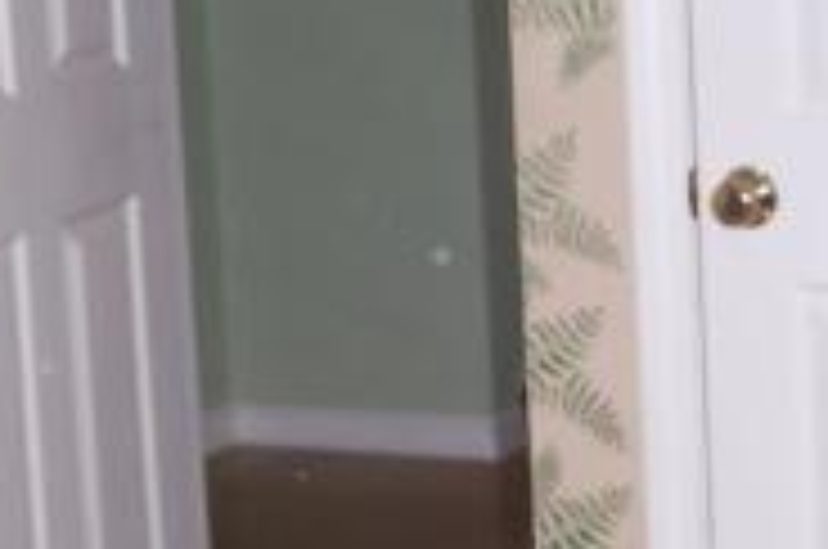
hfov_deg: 16.4
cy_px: 238
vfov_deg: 10.9
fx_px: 2870
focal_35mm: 125
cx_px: 518
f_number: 2.8
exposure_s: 1/60
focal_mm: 6.3
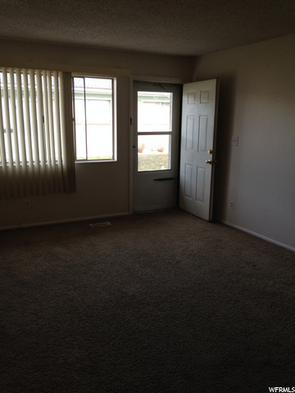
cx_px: 148
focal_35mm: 33
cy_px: 196
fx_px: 375
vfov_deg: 55.4
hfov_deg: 42.9
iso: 100
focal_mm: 4.12
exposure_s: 1/120
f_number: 2.4
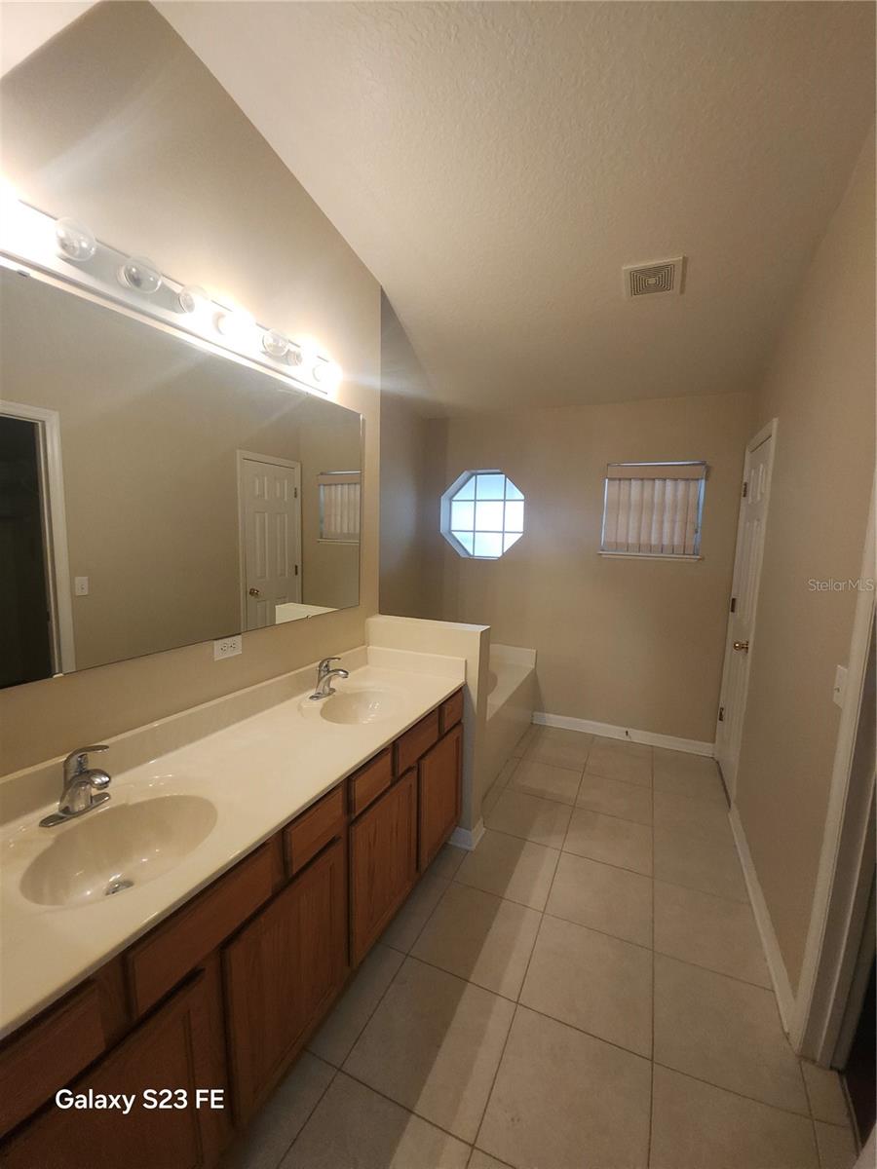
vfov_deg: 106.2
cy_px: 584
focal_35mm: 13
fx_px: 439
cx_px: 438
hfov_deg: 89.9
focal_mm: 1.74
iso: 400
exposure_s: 1/60
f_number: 2.2
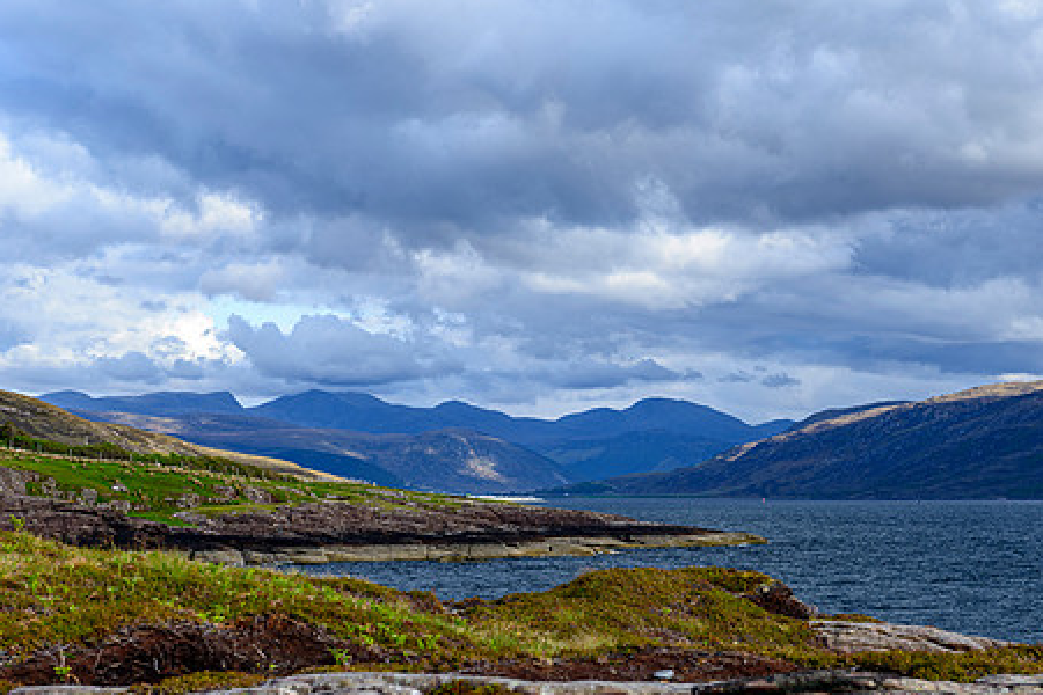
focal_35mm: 85
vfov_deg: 16.1
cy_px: 427
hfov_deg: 23.9
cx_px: 577
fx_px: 2462
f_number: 8
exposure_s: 1/60
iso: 100
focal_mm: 66
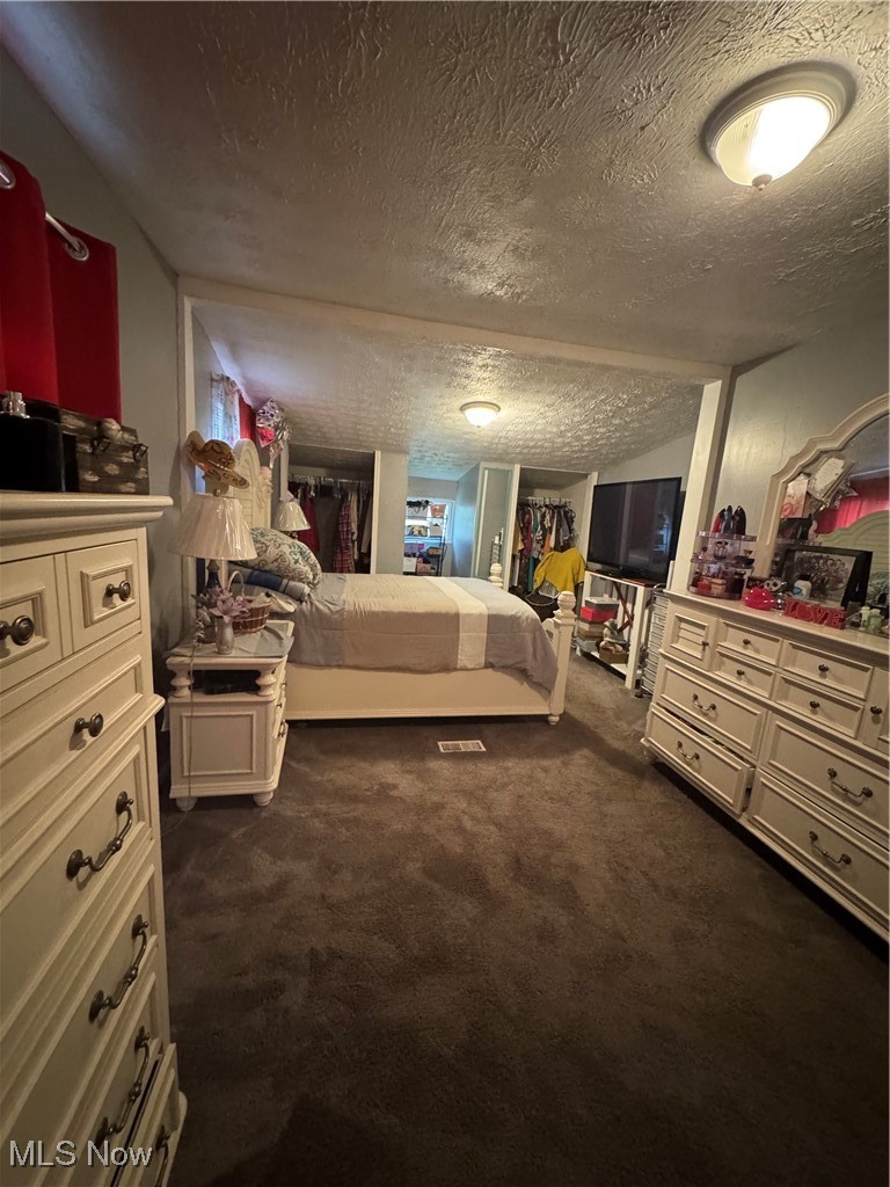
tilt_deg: -9.5
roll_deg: -3.4
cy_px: 594
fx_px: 480
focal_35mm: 14
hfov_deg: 85.7
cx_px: 445
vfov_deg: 102.1
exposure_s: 1/40
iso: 1000
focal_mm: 2.22
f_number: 2.2
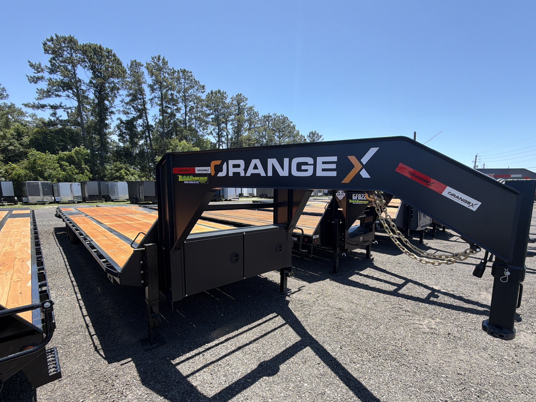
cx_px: 284
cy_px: 223
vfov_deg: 77.8
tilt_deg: -7.0
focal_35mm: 16
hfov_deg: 94.4
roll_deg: -0.9
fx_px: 248
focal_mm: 2.22
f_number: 2.2
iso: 40
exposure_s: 1/760
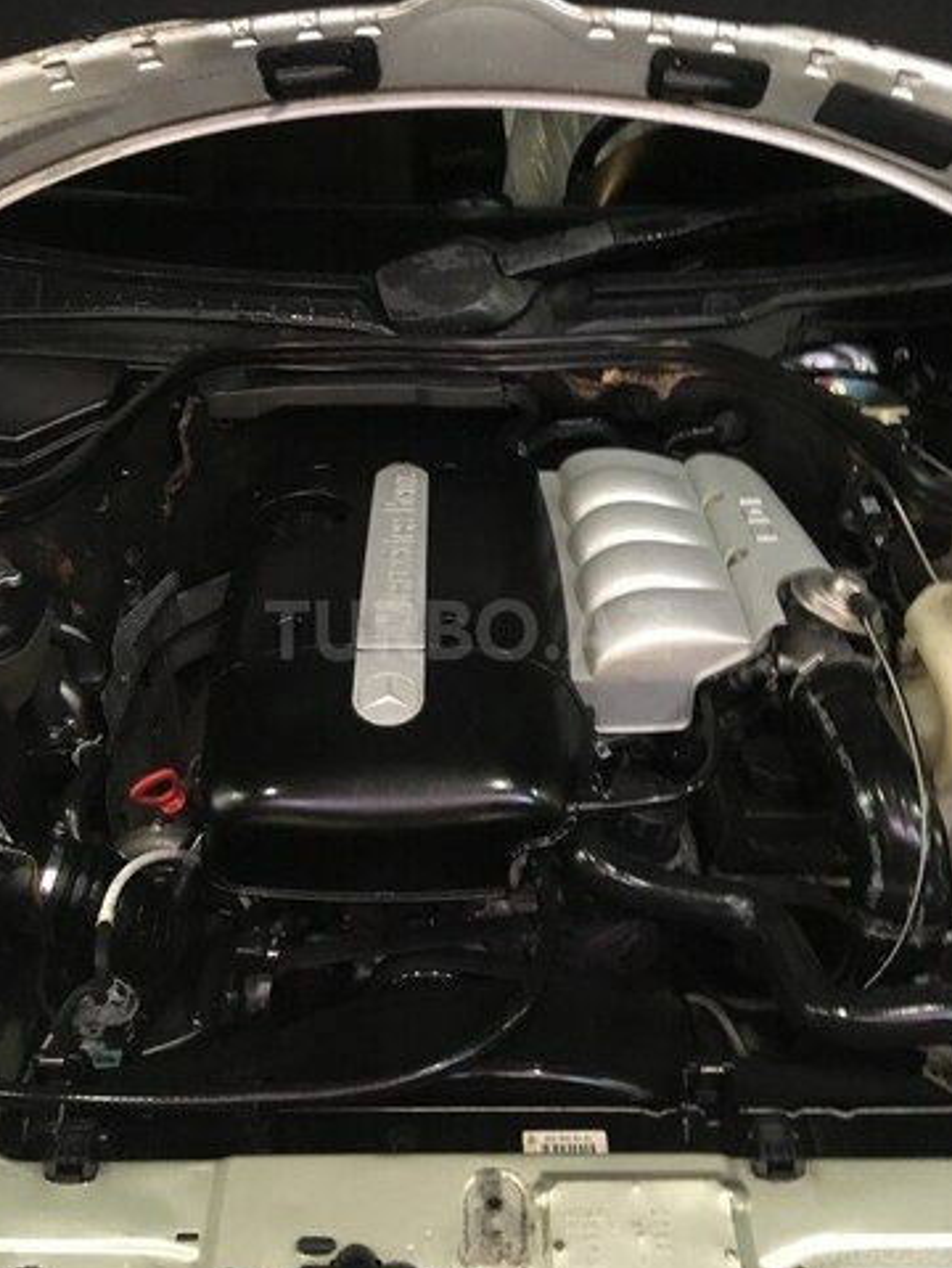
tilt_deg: -43.4
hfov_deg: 46.9
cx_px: 468
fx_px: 1099
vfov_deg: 59.9
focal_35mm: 30
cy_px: 630
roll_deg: -1.7
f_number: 2.2
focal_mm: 4.15
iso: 320
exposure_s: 1/17
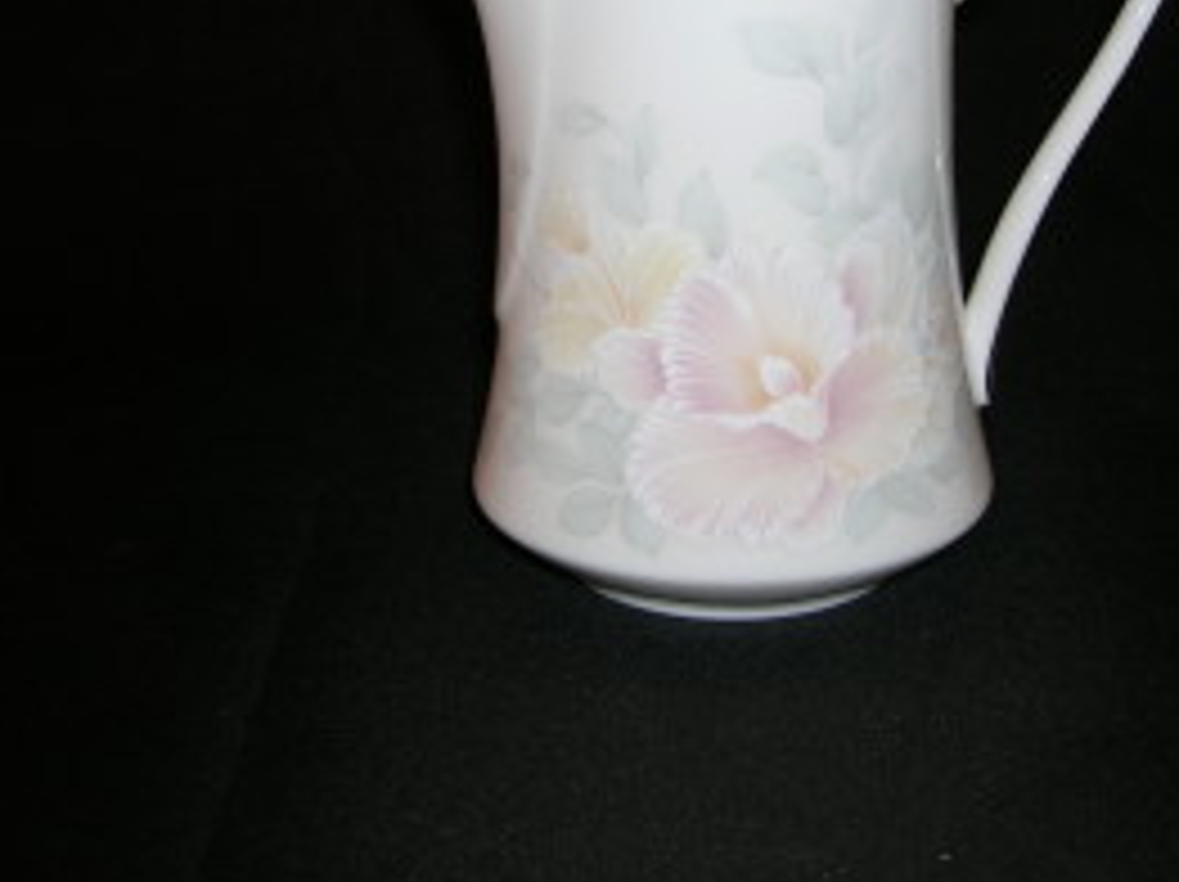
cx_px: 716
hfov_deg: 36.7
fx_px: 1769
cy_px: 274
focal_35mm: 52
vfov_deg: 27.8
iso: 50
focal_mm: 5.7
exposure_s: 1/60.1
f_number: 2.9
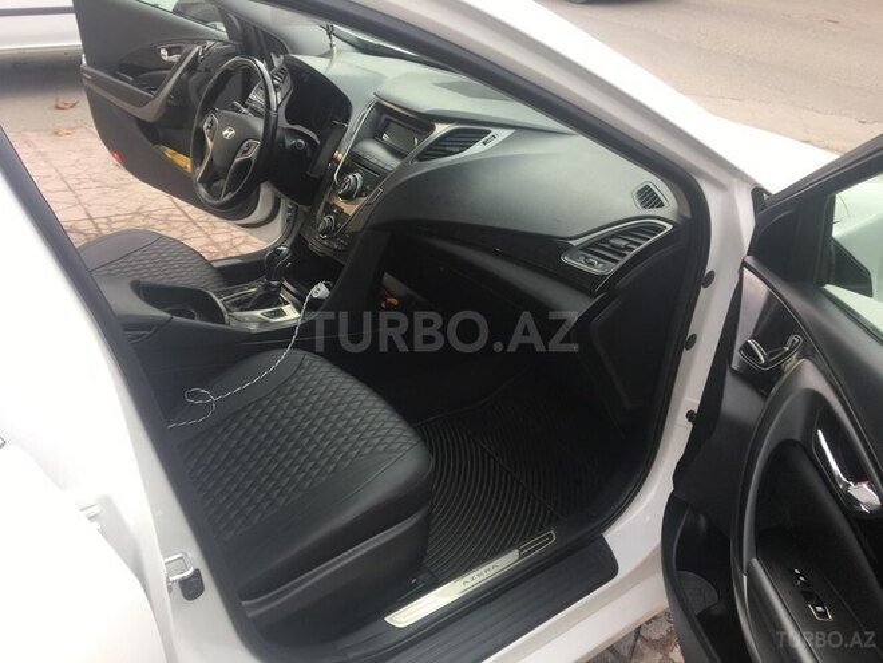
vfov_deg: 48.2
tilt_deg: -32.6
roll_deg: -1.7
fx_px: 740
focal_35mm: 29
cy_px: 332
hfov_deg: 61.7
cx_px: 442
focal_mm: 4.15
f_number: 2.2
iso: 25
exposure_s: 1/109
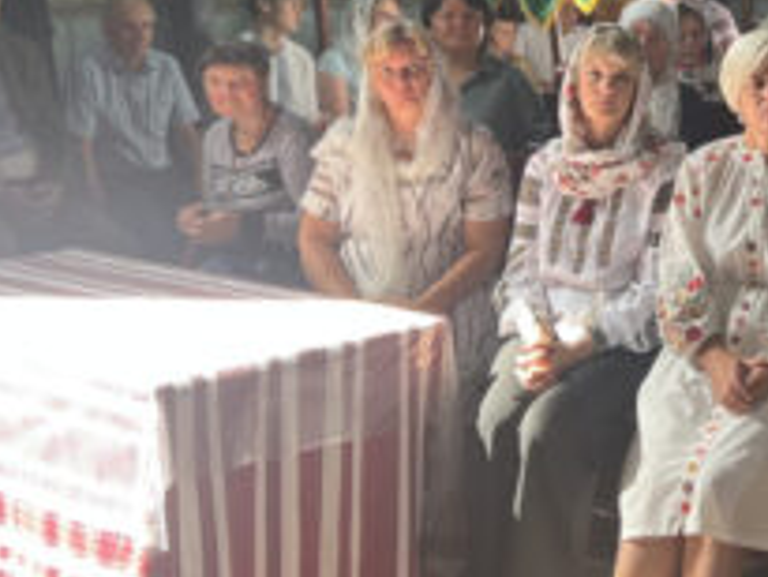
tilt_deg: -4.2
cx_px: 727
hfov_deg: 24.7
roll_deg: +0.7
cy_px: 45
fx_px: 1687
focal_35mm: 76
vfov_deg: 19.0
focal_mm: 5.7
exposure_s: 1/121
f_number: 1.5
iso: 80
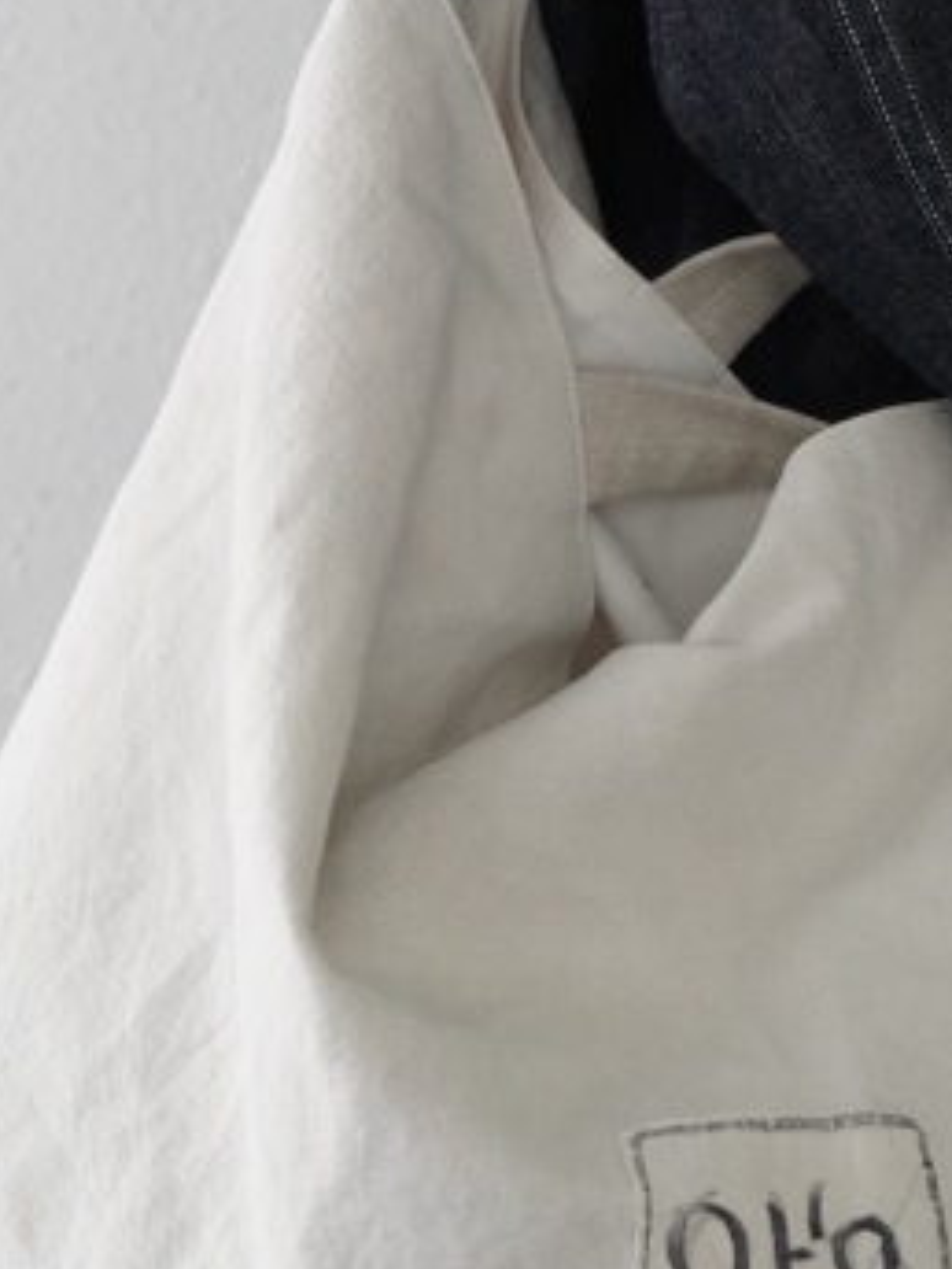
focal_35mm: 121
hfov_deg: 12.2
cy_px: 369
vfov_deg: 16.2
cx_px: 683
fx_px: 4437
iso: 5000
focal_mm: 45
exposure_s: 1/200
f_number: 5.6
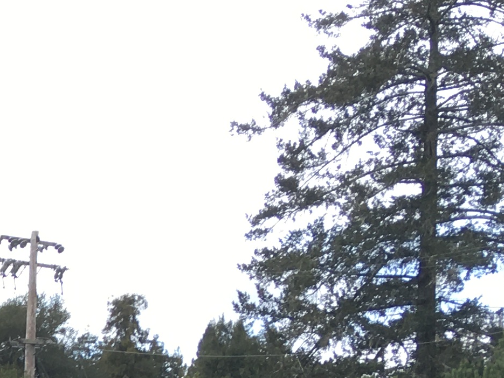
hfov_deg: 13.9
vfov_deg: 11.1
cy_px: 673
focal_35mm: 125
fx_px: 1821
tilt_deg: -0.6
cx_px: -432
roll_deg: -0.3
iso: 25
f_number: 2.2
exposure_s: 1/314
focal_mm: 4.15
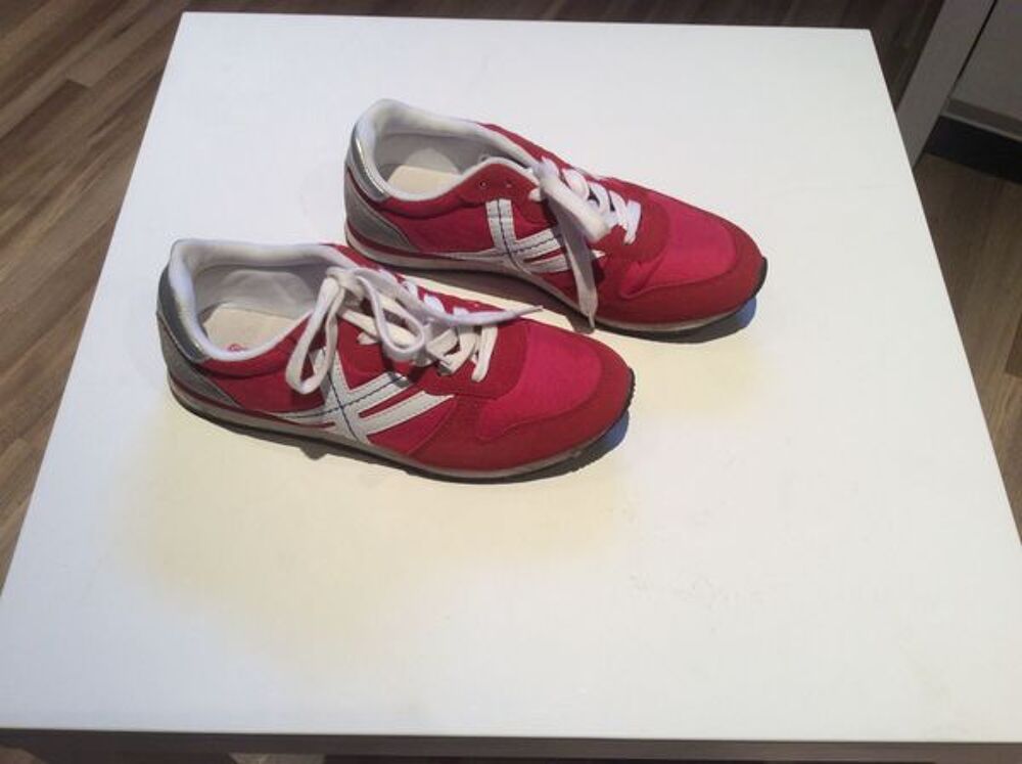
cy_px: 382
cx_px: 511
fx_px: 943
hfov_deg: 56.9
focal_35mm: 32
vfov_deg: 44.1
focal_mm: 3.3
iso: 50
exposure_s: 1/25
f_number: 2.4
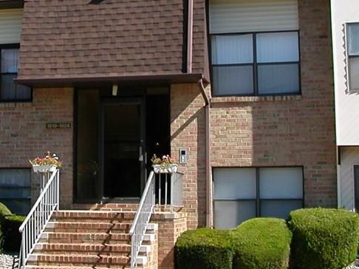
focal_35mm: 78
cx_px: 125
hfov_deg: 24.9
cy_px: 89
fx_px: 809
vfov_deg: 18.8
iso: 100
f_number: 4.5
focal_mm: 5.6
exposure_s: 1/396
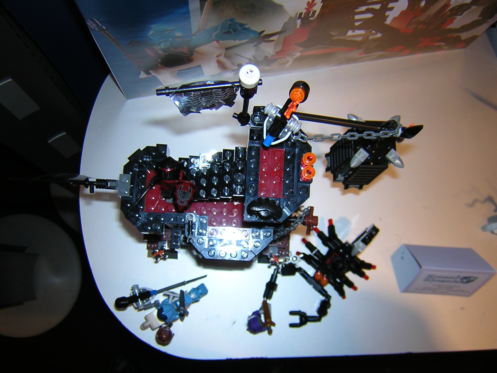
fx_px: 517
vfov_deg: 39.7
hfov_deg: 51.4
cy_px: 186
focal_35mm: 36
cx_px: 248
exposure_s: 1/60.1
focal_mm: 4.7
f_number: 2.6
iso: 100
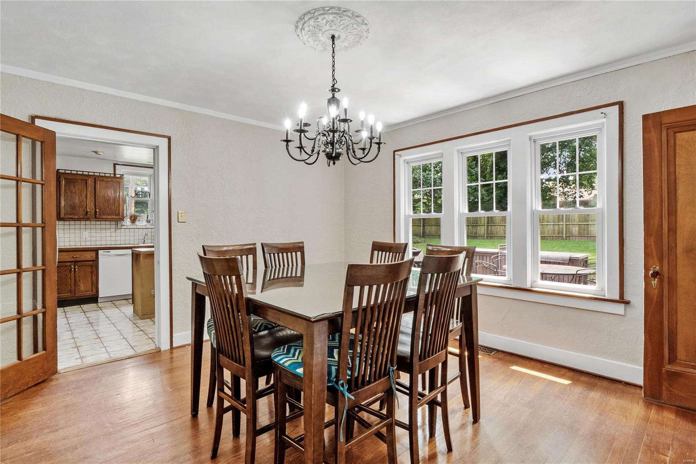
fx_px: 348
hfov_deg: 90.0
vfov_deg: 67.4
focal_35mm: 18
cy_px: 232
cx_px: 348
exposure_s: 1/6
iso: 400
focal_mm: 9
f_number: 10
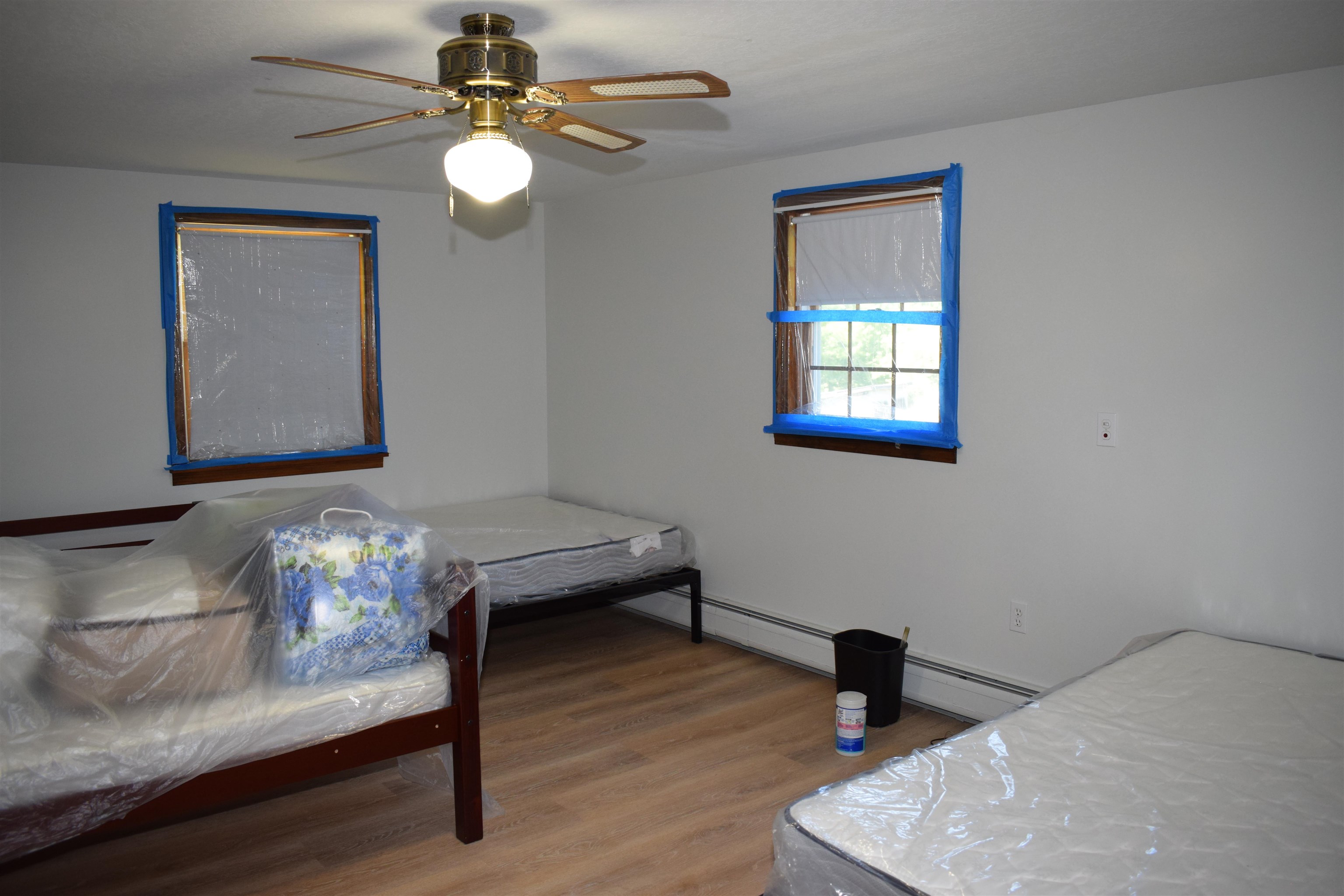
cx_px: 672
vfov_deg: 47.9
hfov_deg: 67.4
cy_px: 448
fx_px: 1008
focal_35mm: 27
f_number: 5
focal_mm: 18
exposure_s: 1/100
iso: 800
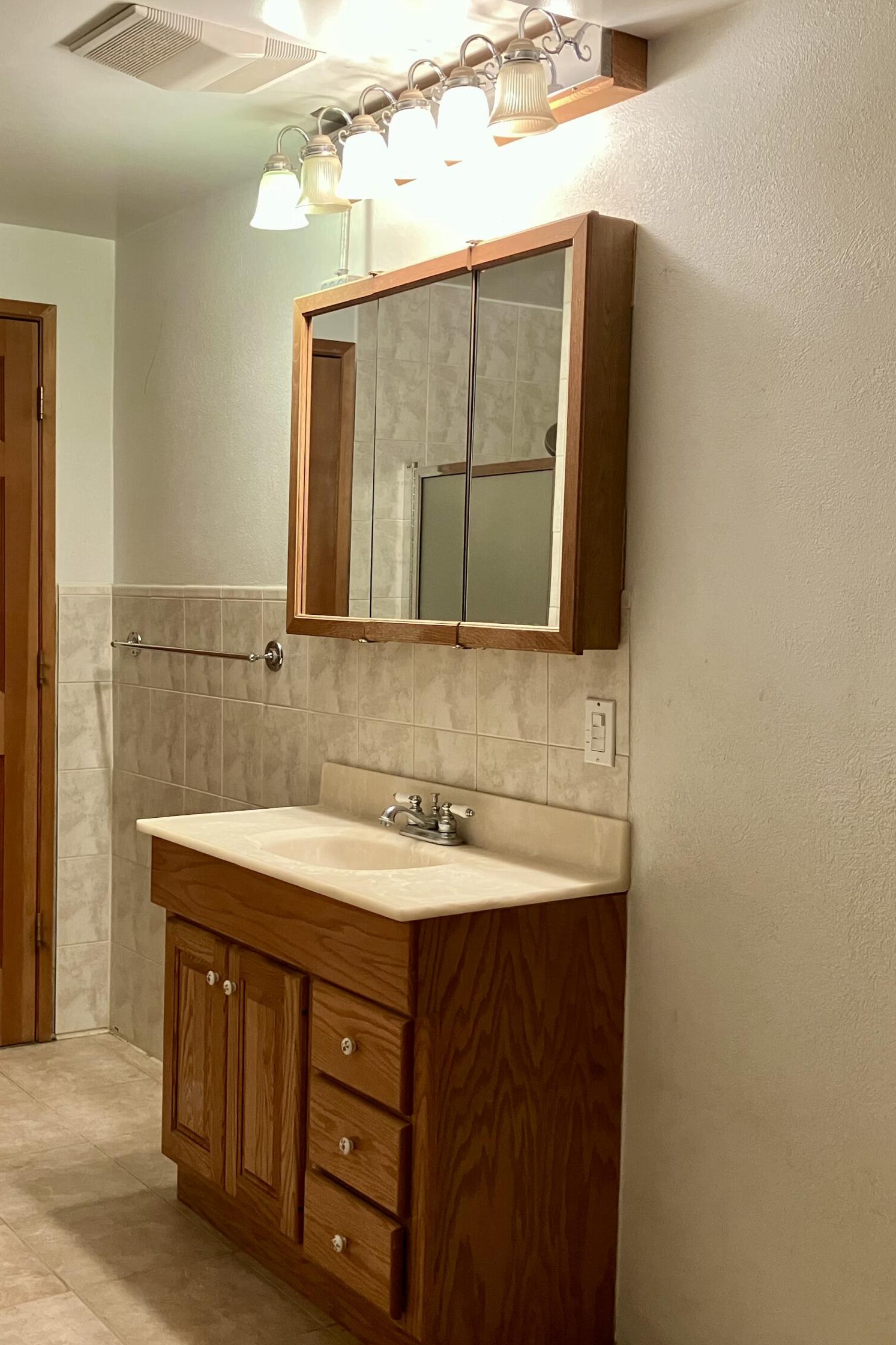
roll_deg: -0.9
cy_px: 674
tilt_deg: -3.0
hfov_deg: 33.7
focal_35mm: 39
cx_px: 254
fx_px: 1456
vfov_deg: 49.6
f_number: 1.8
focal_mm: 3.99
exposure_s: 1/60
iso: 200
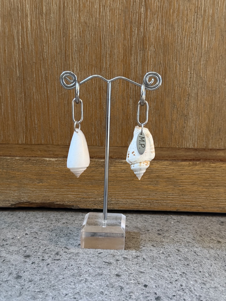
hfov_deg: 30.3
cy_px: 150
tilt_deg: -14.4
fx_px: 418
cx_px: 113
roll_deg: -1.5
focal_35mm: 48
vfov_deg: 39.7
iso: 500
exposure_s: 1/25
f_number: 1.78
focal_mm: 6.76
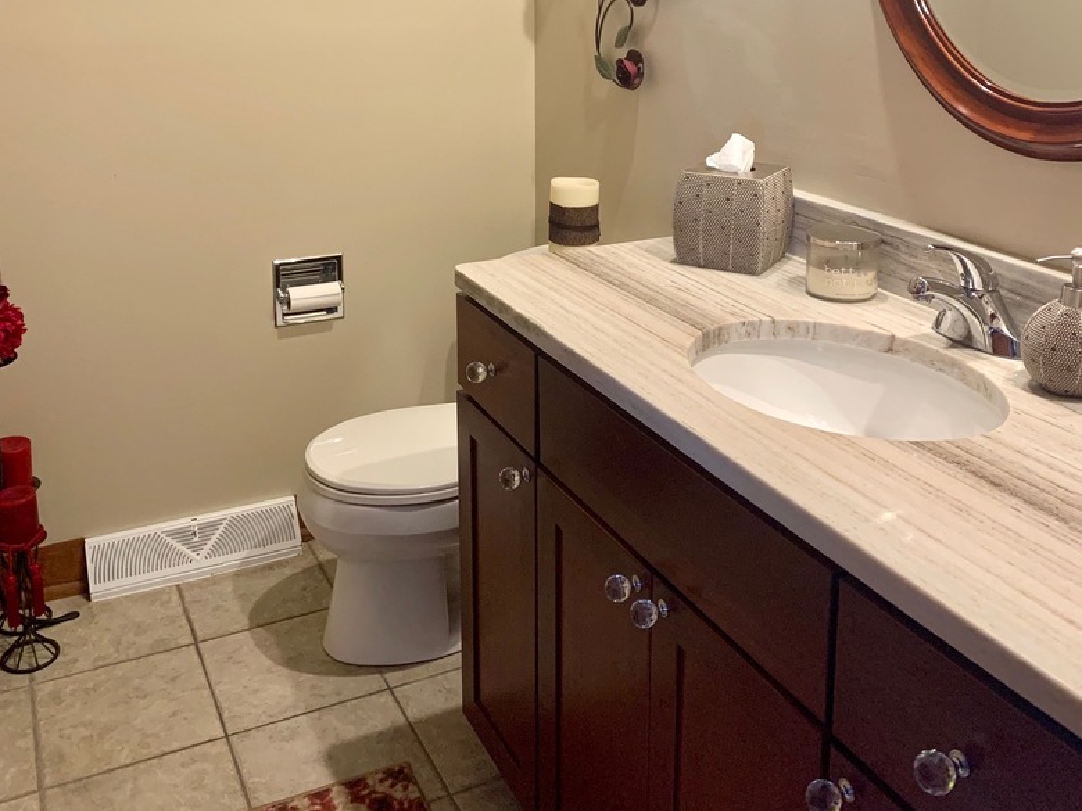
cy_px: 195
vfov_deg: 38.6
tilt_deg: -12.0
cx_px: 523
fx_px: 1125
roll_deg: +0.7
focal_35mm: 36
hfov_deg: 51.3
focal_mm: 4.25
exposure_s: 1/60
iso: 250
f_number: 1.8
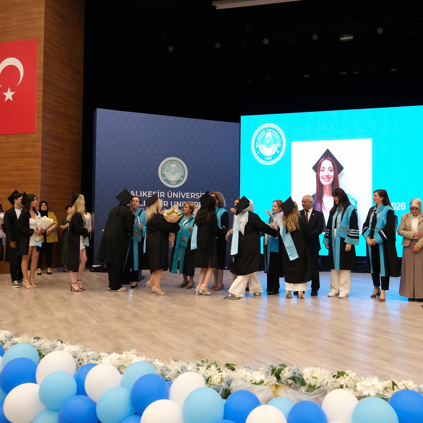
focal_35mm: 31
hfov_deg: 52.3
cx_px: 247
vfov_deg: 52.5
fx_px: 429
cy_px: 212
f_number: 4
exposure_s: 1/56
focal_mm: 16
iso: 1250
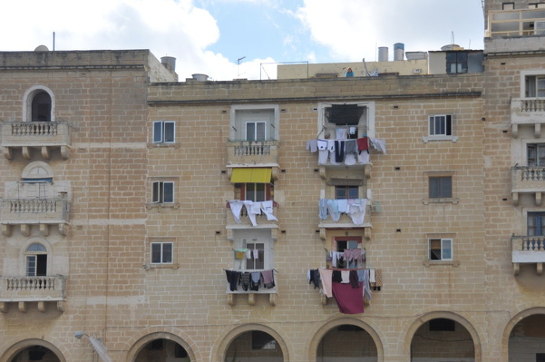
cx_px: 314
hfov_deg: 24.5
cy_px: 231
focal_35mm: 83
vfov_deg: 16.4
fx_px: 1255
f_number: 4.5
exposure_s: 1/4000
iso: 560
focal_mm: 42
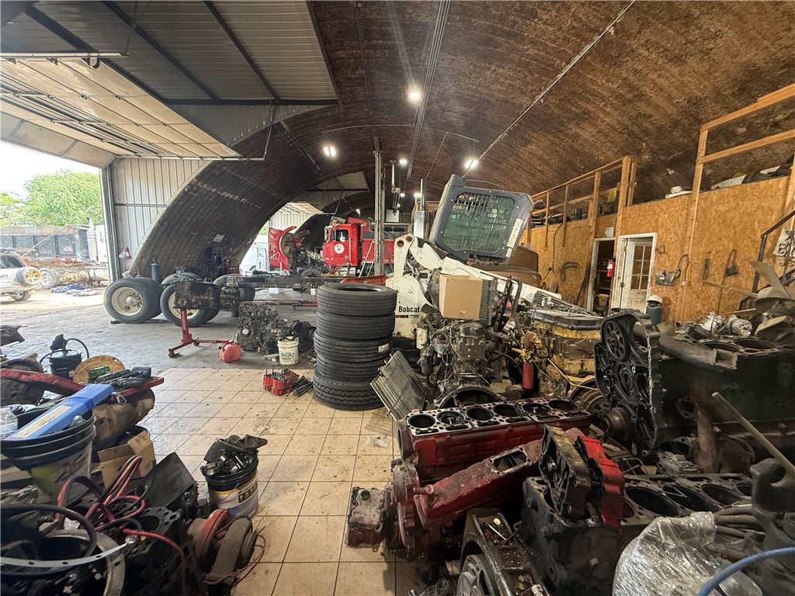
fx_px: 322
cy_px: 298
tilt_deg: -6.2
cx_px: 398
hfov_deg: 102.1
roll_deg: -1.4
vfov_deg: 85.7
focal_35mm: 14
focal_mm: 2.22
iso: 320
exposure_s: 1/120
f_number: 2.2
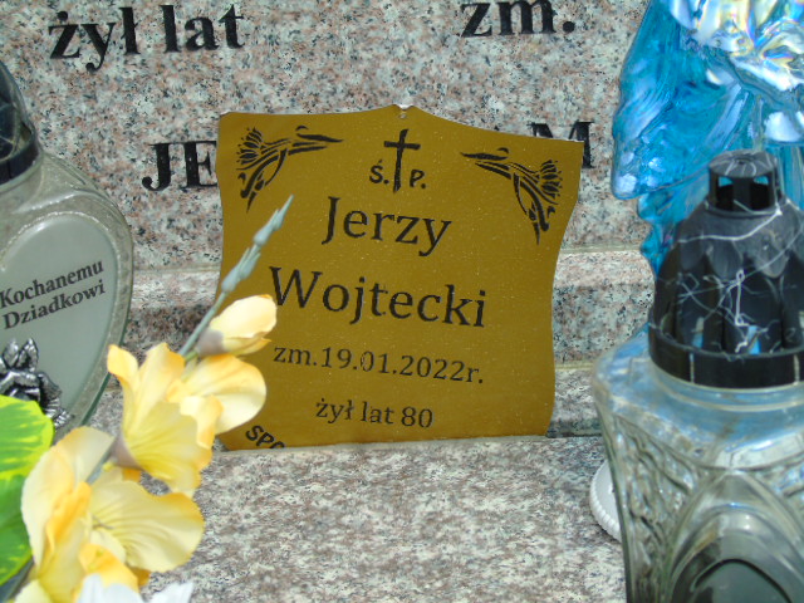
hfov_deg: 12.2
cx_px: 402
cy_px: 302
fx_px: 3763
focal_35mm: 162
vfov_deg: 9.2
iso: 80
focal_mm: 29
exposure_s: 1/320
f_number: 4.9
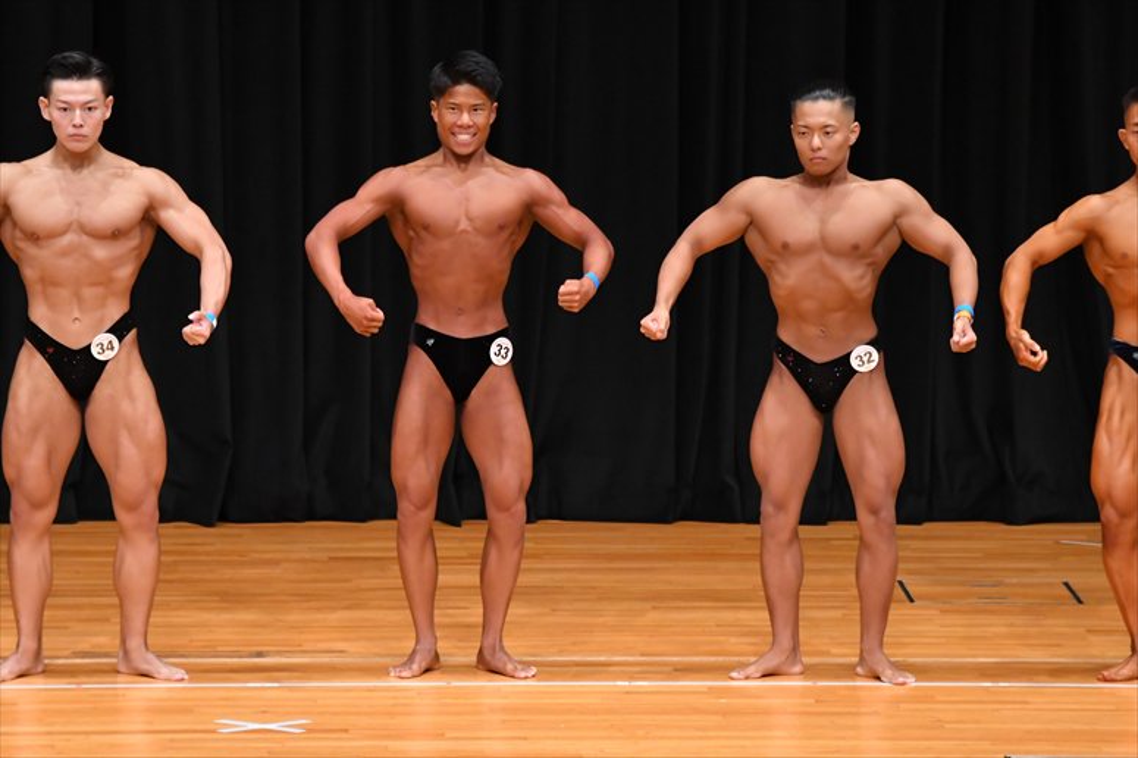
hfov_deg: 7.6
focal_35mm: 270
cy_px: 379
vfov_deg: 5.1
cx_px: 569
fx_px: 8531
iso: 4000
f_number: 5.6
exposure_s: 1/400
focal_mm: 180
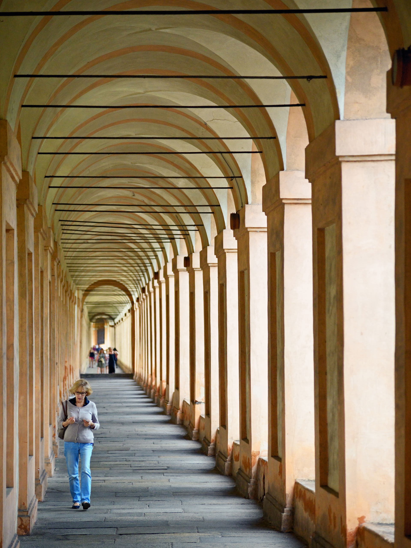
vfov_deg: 15.2
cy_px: 286
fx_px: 2058
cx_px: 206
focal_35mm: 130
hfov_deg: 11.4
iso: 1800
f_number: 4
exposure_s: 1/800
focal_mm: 120
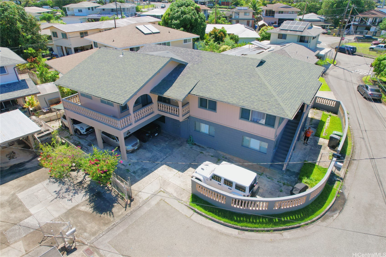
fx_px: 236
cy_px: 128
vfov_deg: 57.2
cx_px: 193
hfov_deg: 78.6
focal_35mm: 22
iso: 120
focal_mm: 8.38
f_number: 2.8
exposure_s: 1/1250
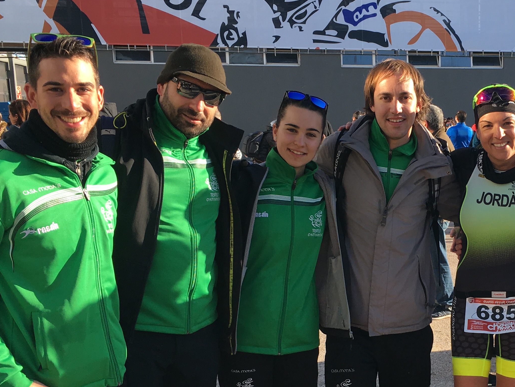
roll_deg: +0.0
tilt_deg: -13.7
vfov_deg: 25.4
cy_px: 280
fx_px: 848
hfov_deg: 32.5
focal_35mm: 57
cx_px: 441
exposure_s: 1/574
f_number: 2.2
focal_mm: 4.15
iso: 25
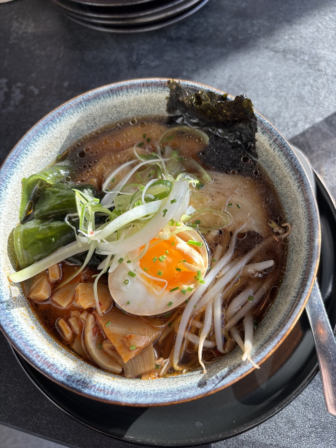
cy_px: 224
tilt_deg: -69.2
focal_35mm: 26
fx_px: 337
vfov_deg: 67.3
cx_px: 168
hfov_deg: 53.0
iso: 50
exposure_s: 1/363
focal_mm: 5.96
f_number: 1.6
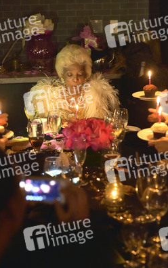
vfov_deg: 28.6
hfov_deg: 18.1
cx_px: 78
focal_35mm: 72
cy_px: 133
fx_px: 527
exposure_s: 1/125
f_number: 3.5
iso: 2500
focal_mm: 70
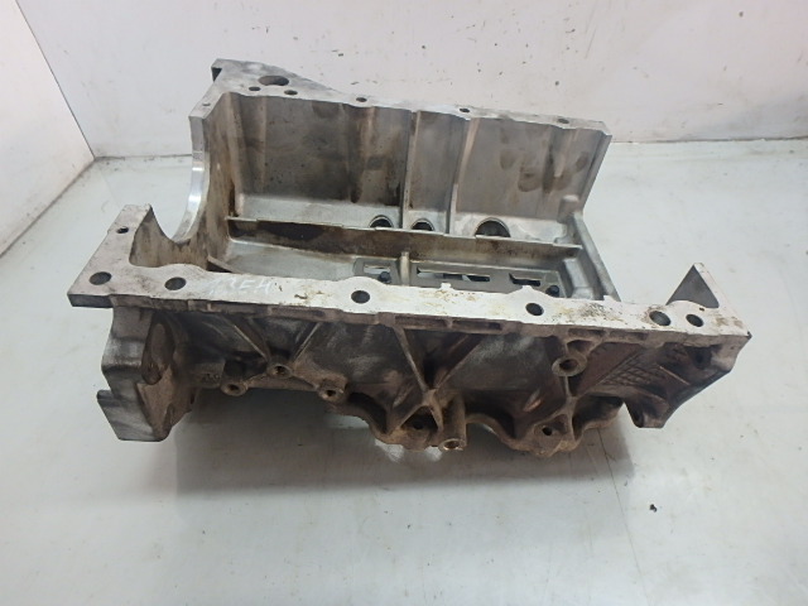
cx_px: 404
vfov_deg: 63.4
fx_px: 490
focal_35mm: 21
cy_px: 303
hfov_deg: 79.0
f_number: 3.5
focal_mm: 3.7
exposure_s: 1/30
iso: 200
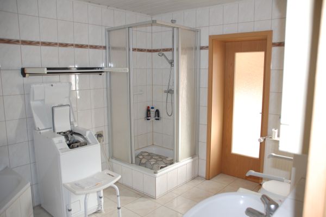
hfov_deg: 67.4
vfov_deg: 47.9
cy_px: 108
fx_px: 244
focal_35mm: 27
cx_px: 163
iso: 400
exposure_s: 1/60
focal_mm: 18
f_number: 3.5
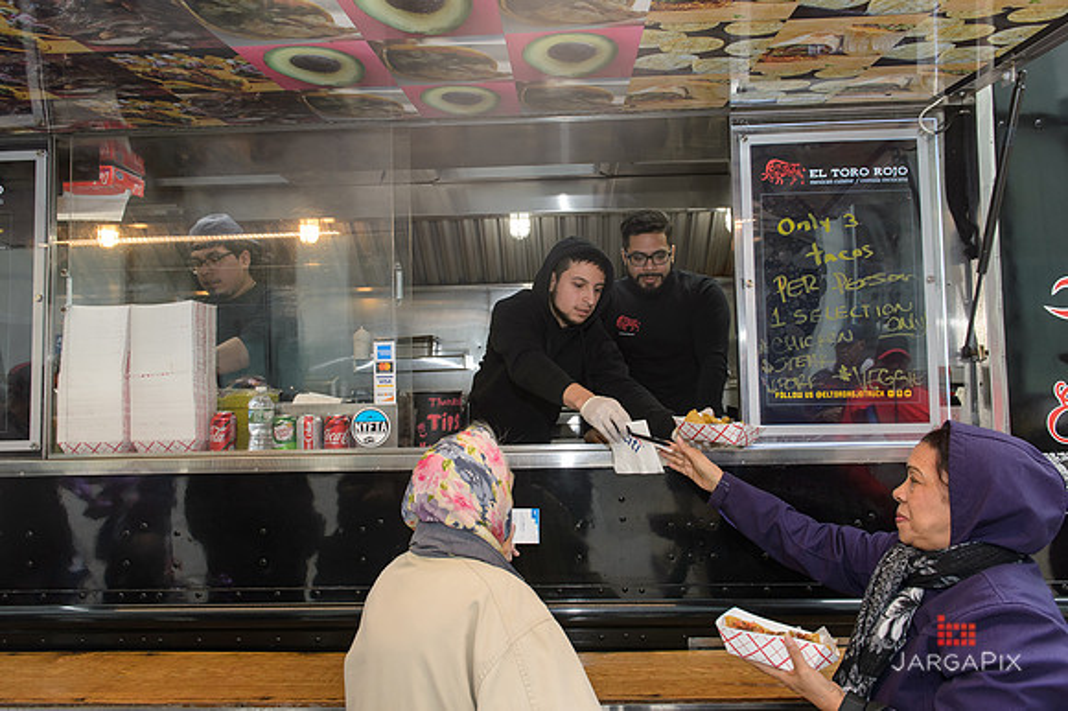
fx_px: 712
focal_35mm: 24
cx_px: 534
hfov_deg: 73.8
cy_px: 356
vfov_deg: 53.1
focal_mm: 24
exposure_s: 1/125
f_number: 4.5
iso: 800
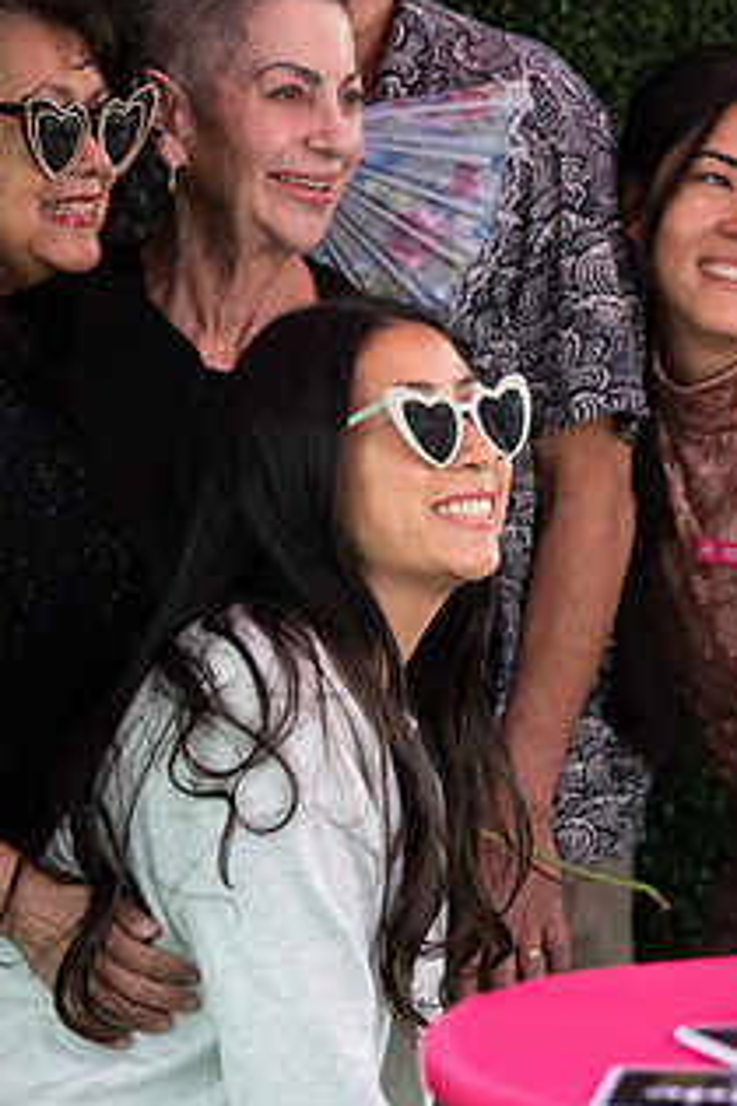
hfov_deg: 6.5
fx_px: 6448
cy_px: 439
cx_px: 569
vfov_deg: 9.8
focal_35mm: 210
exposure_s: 1/1000
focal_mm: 95
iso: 640
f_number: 2.8
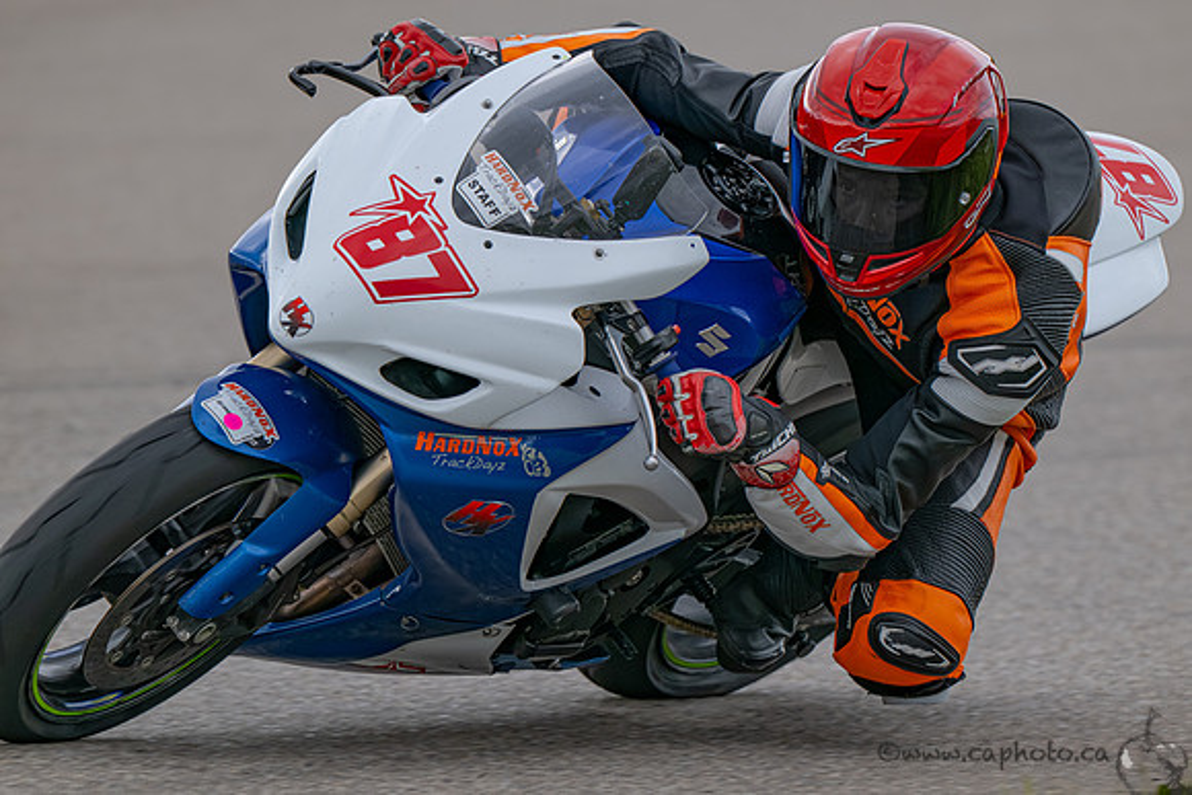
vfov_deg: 2.3
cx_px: 775
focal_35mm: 585
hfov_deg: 3.5
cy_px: 463
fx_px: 19389
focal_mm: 450
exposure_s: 1/1250
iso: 500
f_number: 6
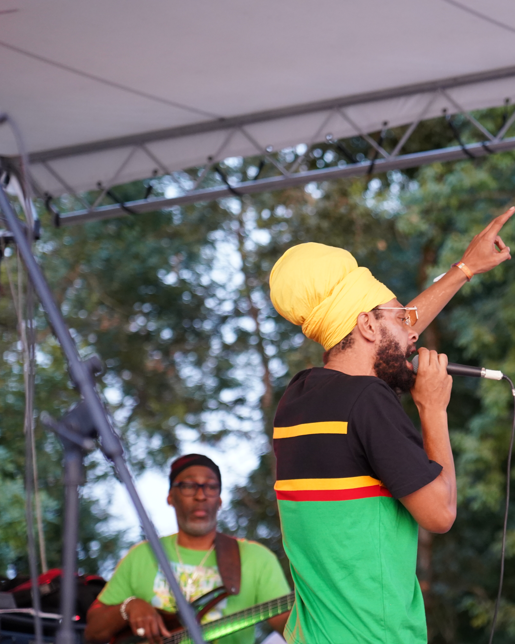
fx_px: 2820
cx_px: 466
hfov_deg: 10.4
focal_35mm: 148
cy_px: 322
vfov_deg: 13.0
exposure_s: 1/160
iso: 2500
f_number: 4
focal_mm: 105
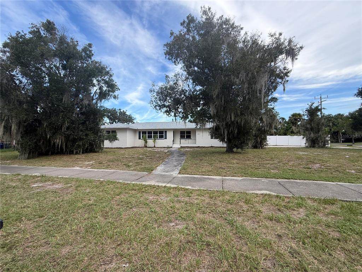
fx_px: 146
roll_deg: +0.4
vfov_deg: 85.7
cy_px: 136
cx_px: 181
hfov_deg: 102.1
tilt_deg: +1.0
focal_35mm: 14
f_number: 2.2
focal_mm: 2.22
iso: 50
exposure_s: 1/502
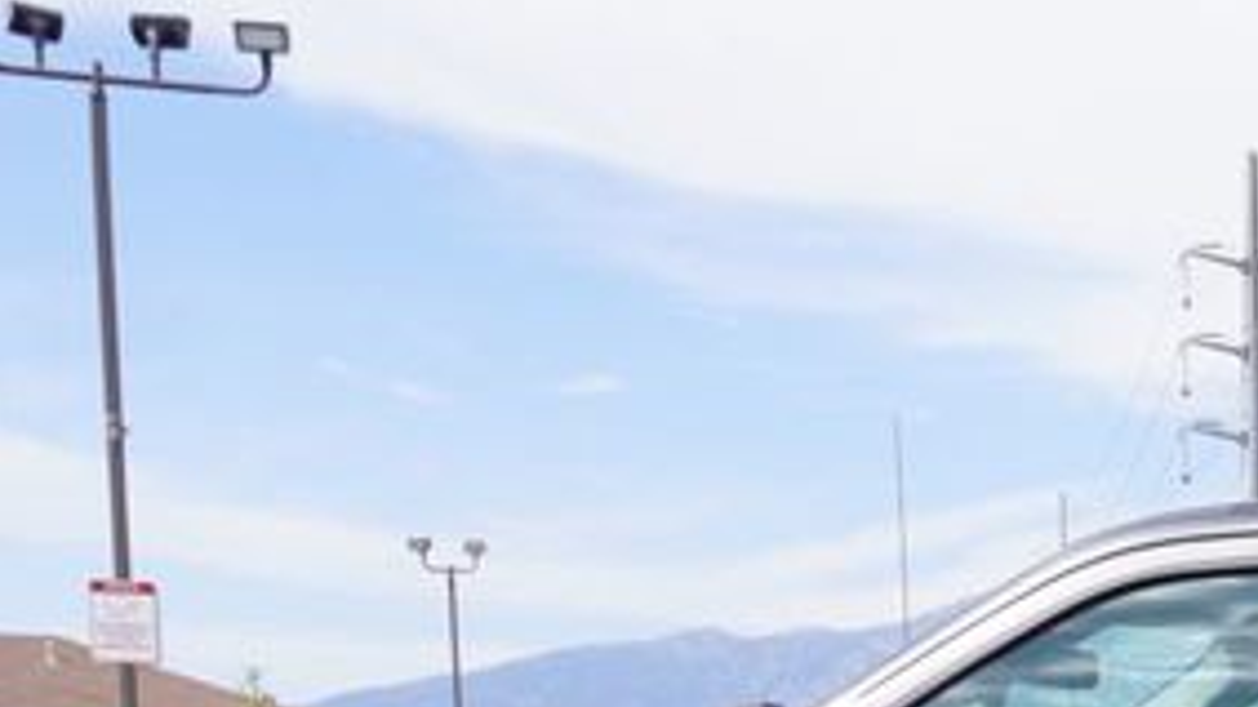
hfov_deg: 20.4
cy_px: 1343
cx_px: 1840
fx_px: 3035
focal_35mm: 91
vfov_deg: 12.0
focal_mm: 16
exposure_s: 1/125
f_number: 9
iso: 100
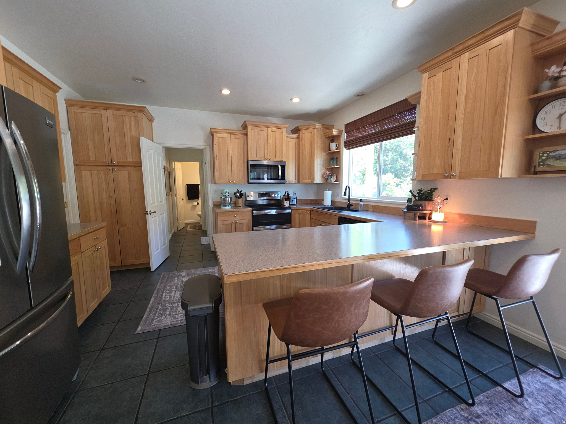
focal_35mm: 13
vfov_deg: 89.9
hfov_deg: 106.2
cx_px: 283
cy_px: 212
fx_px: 213
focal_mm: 2.2
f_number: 1.9
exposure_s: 1/60
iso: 80
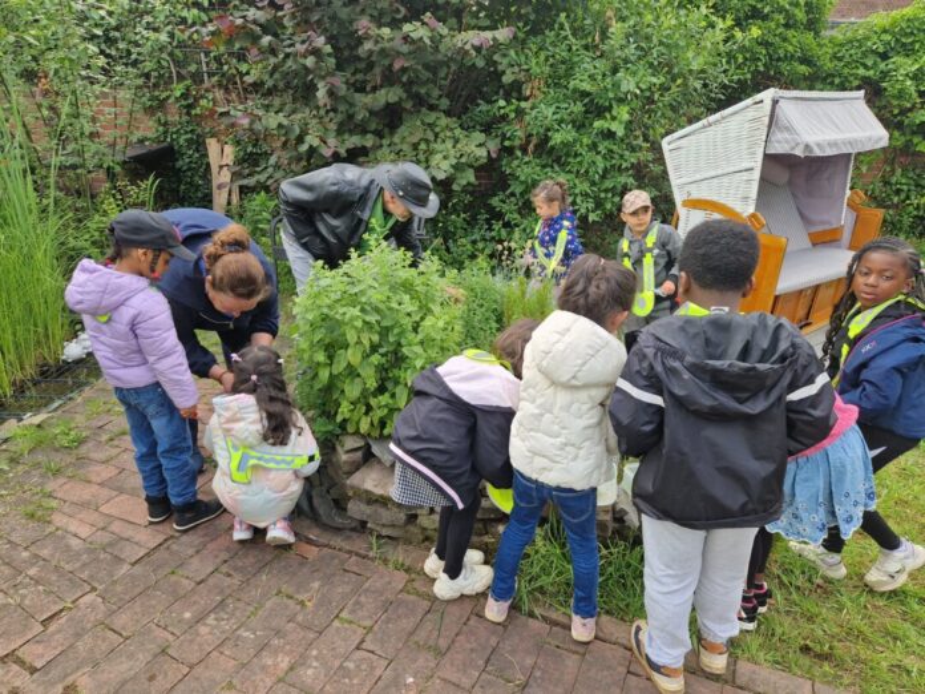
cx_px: 462
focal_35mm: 23
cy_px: 347
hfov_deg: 73.9
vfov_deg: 58.9
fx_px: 615
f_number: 1.8
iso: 50
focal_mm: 5.4
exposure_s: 1/228
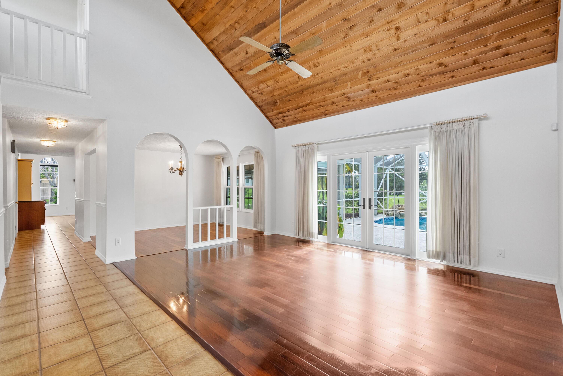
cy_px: 188
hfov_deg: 96.7
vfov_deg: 73.8
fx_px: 250
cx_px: 282
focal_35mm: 16
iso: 1600
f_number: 8
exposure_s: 1/20
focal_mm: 16
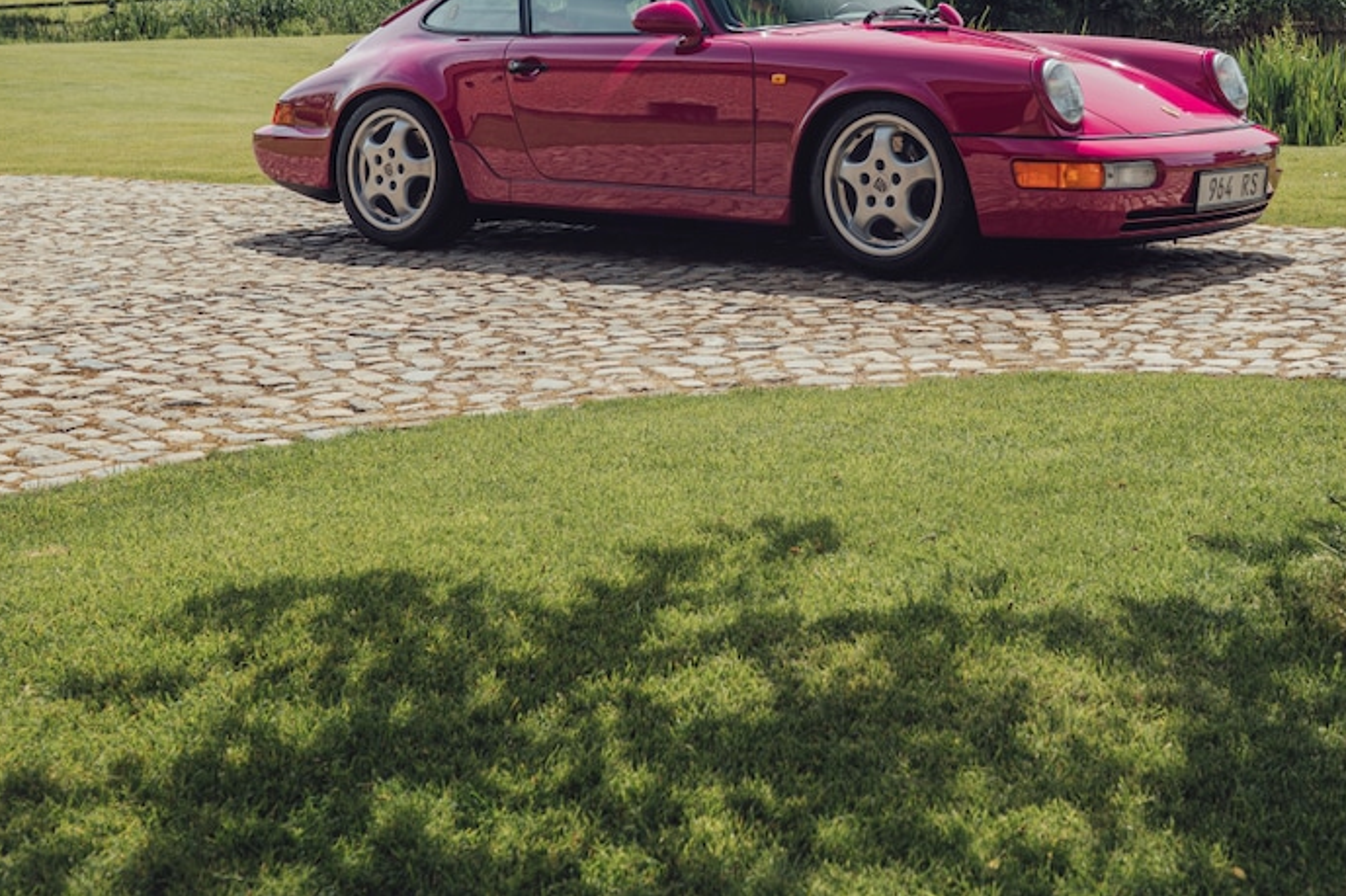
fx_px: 2430
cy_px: 66
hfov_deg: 30.8
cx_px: 850
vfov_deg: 20.4
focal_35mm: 65
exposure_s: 1/125
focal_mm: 35
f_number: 5.6
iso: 100
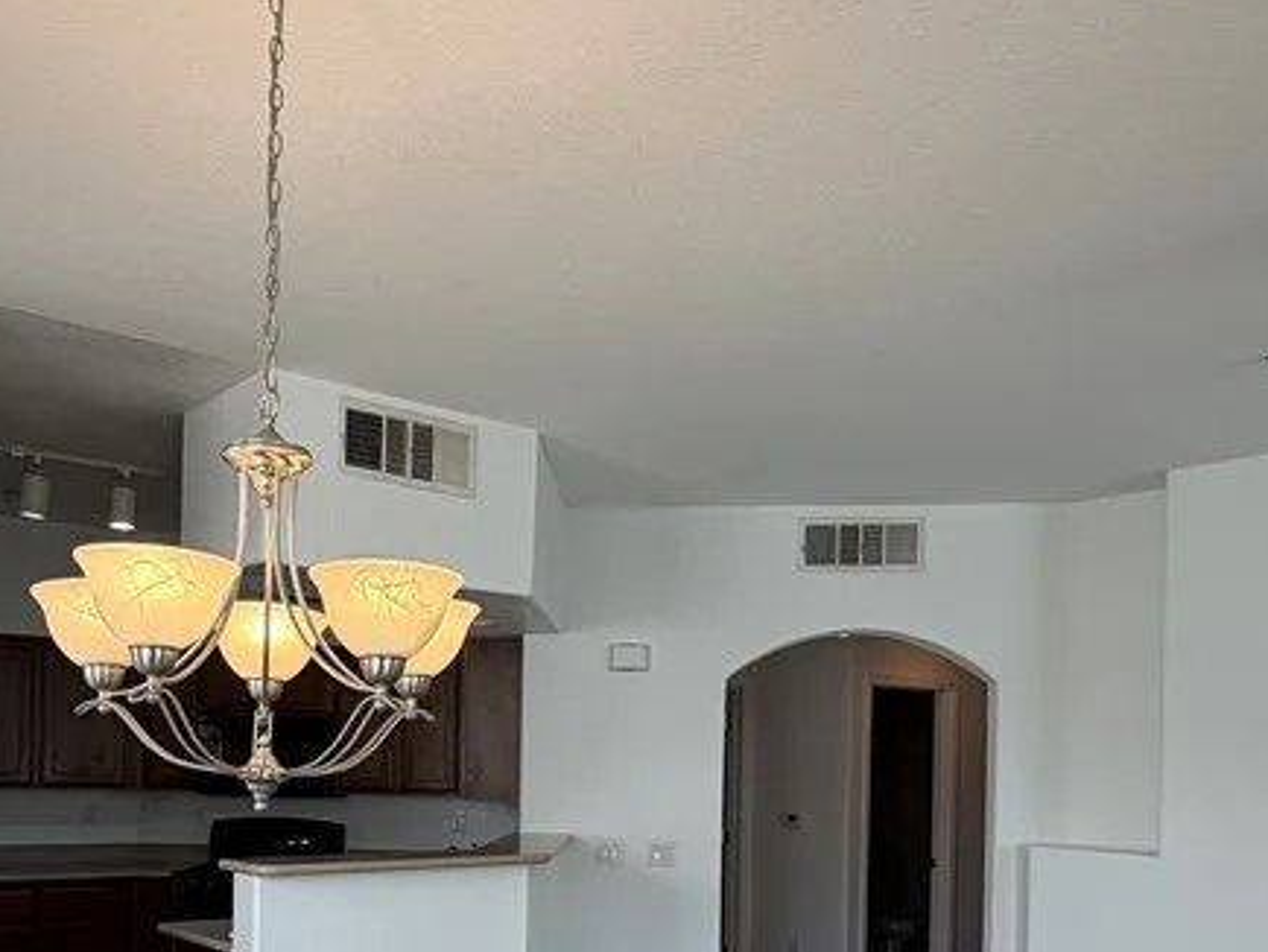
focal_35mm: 33
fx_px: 1209
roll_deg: -1.3
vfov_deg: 41.1
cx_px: 488
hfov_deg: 54.8
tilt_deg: -0.4
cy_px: 765
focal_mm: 2.22
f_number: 2.2
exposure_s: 1/120
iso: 80
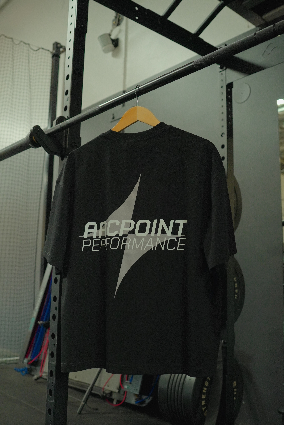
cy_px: 212
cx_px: 142
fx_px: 426
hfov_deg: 36.9
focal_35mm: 36
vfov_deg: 53.1
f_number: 2.8
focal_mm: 24
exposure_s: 1/250
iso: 5000
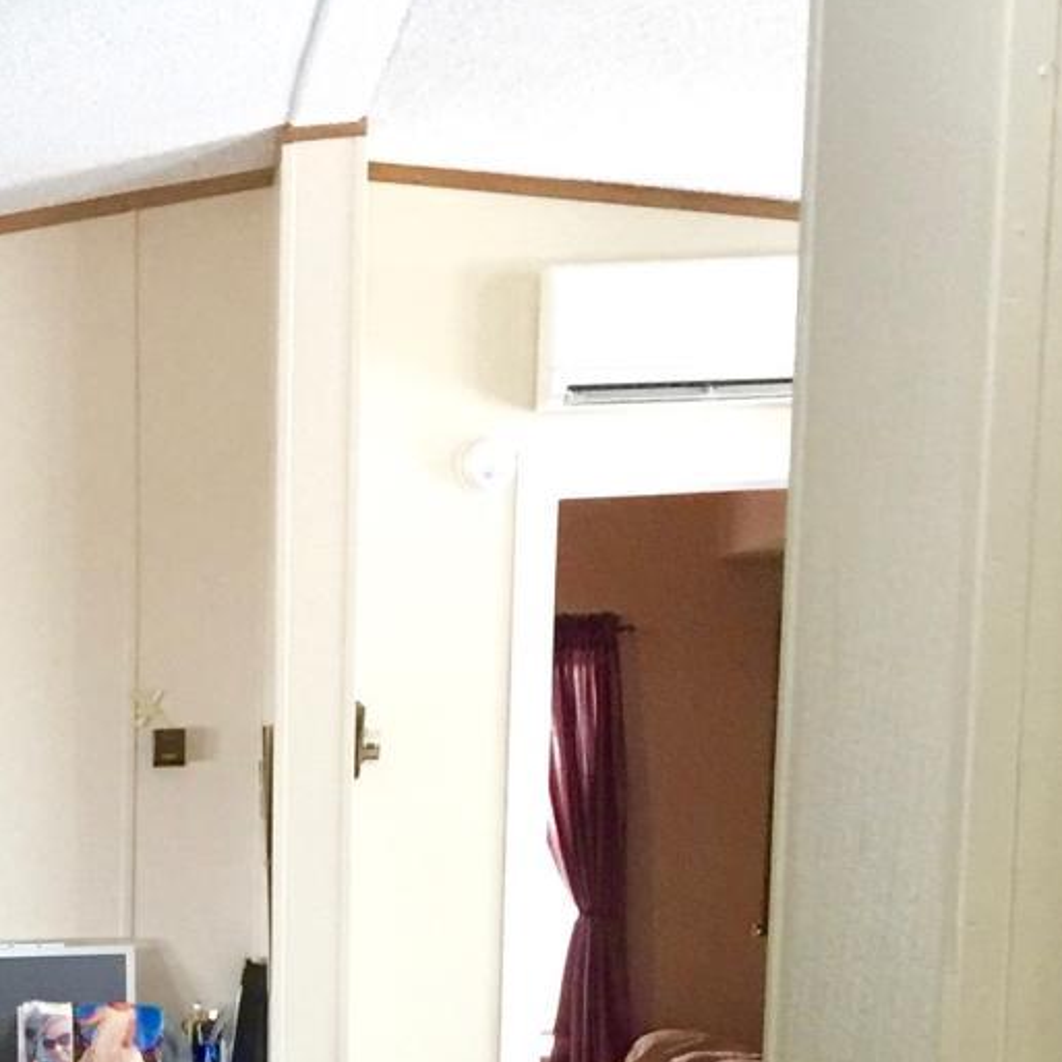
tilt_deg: -13.4
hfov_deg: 16.6
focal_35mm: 100
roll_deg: +1.6
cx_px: -238
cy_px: 1648
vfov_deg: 15.8
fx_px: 3471
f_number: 2.2
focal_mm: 4.15
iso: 125
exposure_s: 1/10
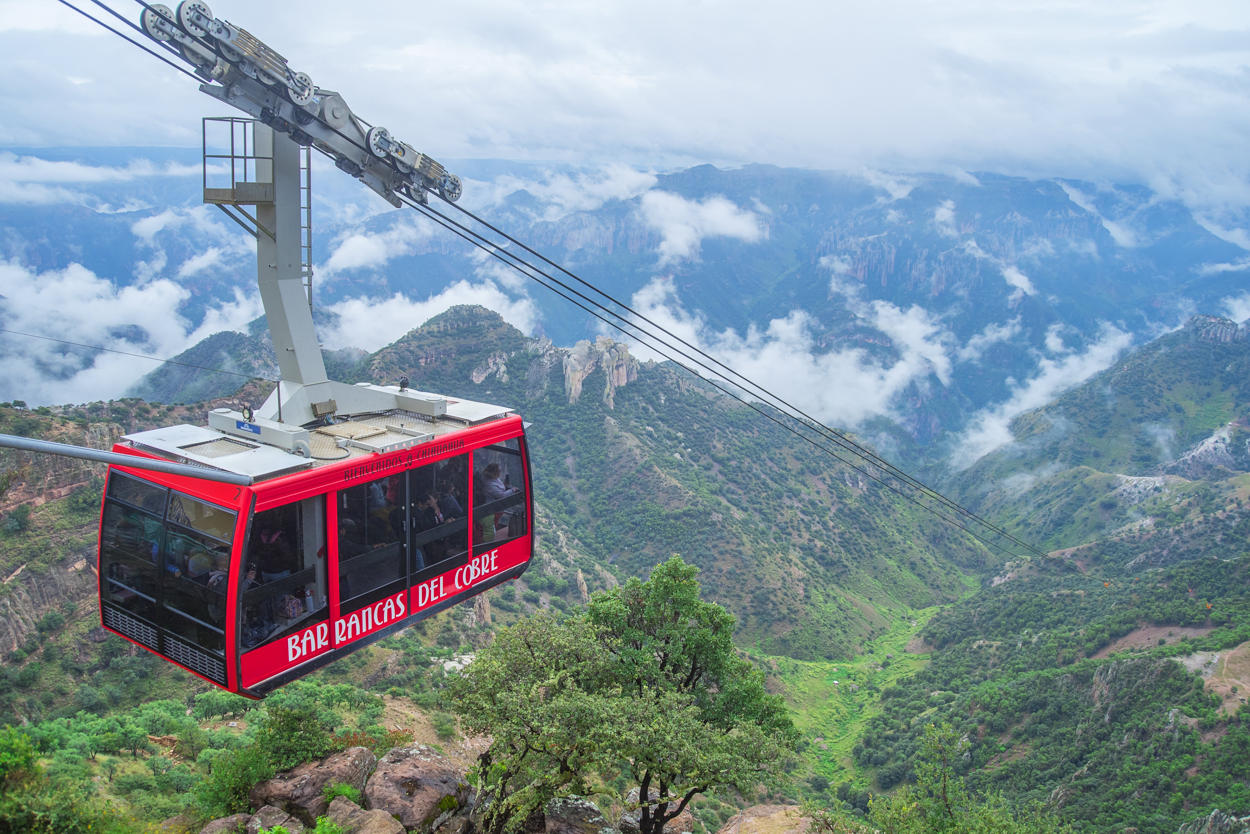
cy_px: 417
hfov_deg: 65.5
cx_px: 625
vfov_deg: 46.4
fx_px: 973
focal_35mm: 28
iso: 500
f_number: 6.3
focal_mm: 28
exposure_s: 1/640
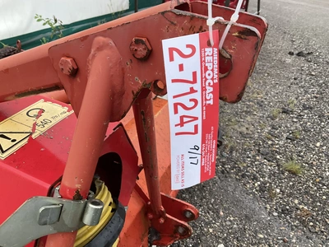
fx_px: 276
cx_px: 164
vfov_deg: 48.2
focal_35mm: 29
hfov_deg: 61.7
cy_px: 124
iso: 64
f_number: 1.8
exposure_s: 1/122
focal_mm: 3
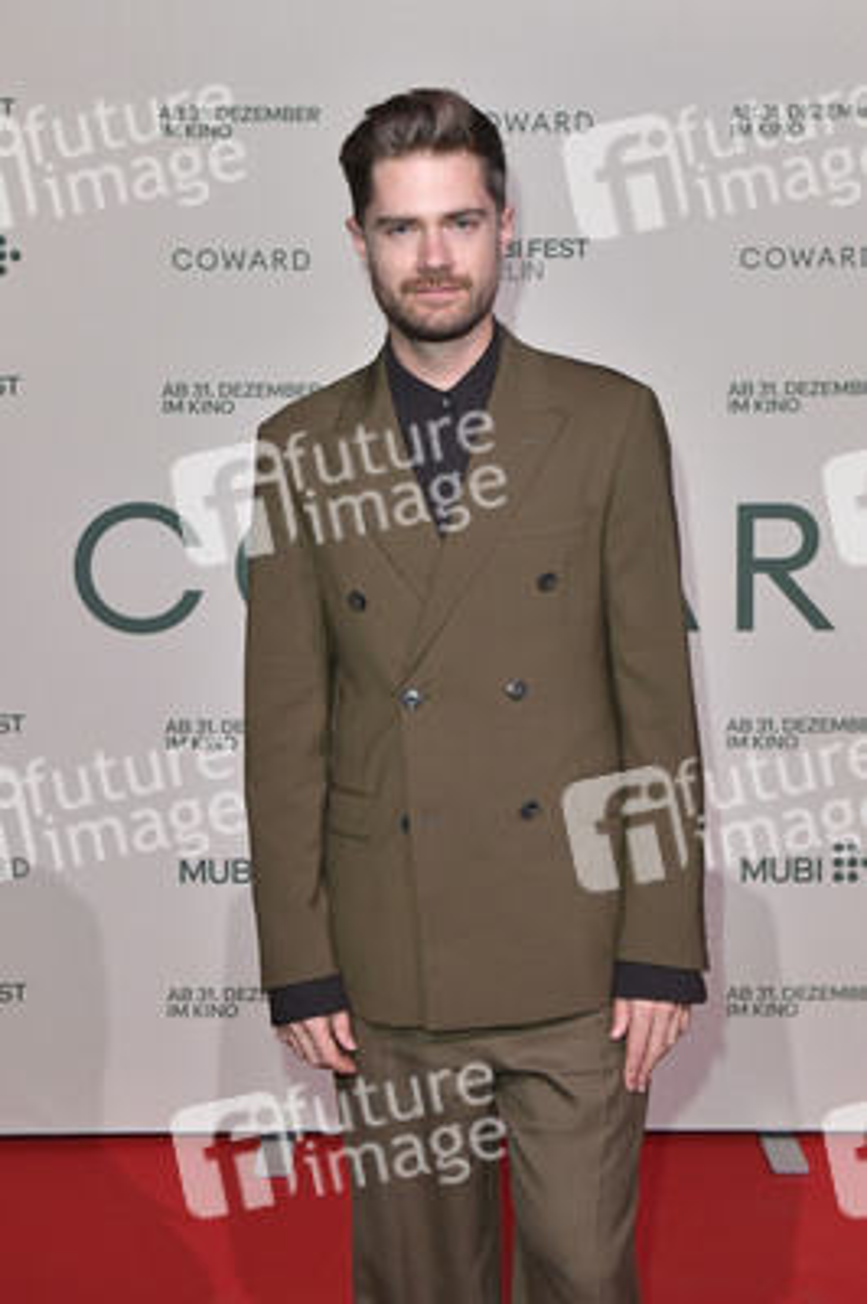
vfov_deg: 41.1
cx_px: 434
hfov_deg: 28.0
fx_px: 1737
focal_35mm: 48
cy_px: 652
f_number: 6.3
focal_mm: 48
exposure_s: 1/250
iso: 2500
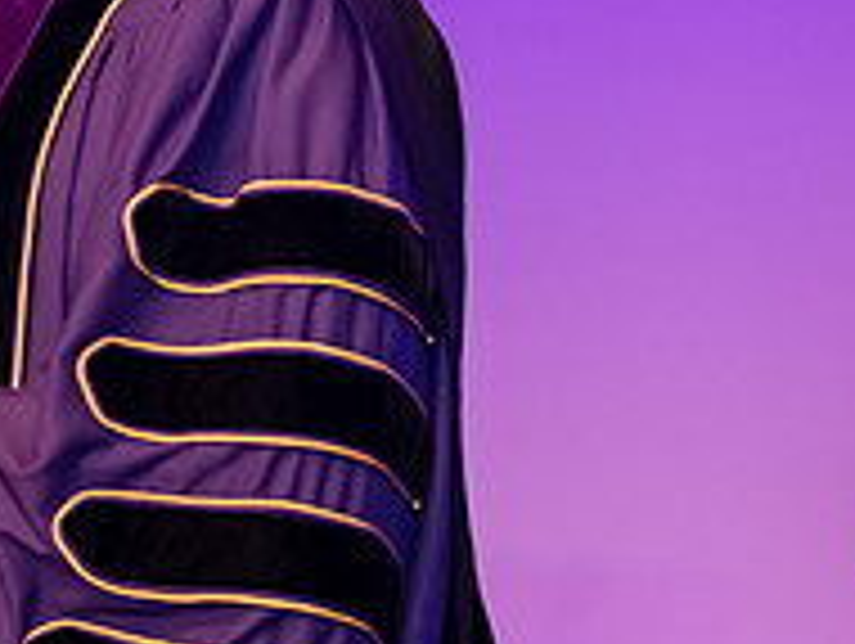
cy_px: -43
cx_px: -396
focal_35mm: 252
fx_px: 6232
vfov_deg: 5.9
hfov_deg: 7.7
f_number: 4
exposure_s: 1/200
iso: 3200
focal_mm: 86
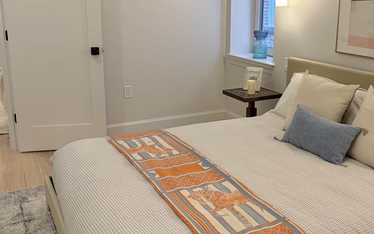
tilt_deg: -10.6
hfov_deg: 48.8
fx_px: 408
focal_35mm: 40
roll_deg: -0.6
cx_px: 234
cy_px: 93
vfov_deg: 31.9
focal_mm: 5.96
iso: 125
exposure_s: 1/158
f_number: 1.6
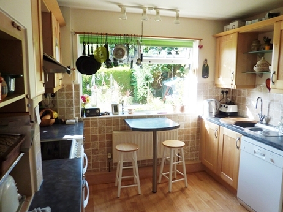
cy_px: 103
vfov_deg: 53.0
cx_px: 146
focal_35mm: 26
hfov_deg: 67.3
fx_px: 212
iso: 80
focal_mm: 4.1
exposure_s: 1/60
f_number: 3.3
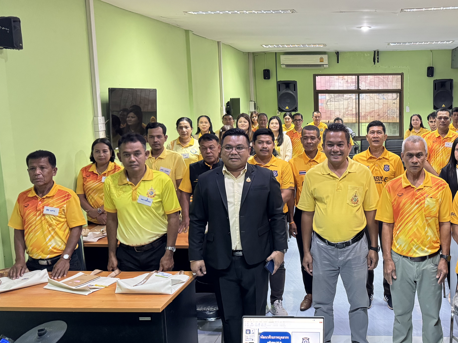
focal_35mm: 37
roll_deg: +1.0
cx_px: 350
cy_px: 164
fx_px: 490
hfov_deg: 48.0
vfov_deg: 38.7
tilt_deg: -8.4
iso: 640
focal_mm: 6.76
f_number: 1.78
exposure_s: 1/33
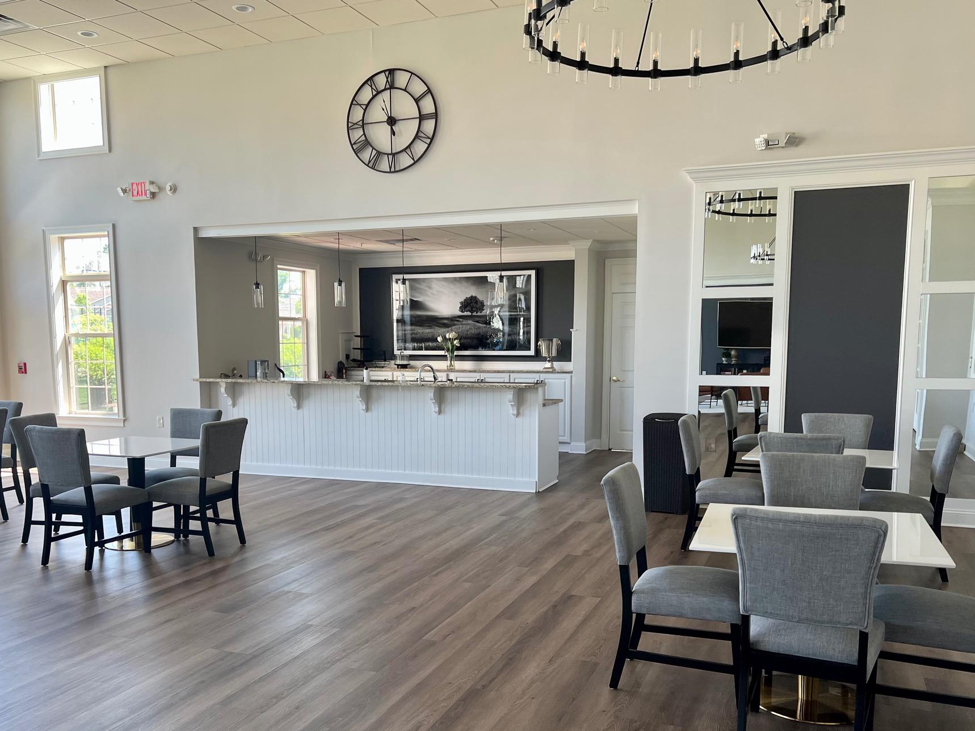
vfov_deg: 45.3
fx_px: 873
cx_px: 449
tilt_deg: -7.4
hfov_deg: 58.3
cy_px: 428
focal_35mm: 31
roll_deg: +0.4
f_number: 1.5
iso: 64
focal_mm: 5.7
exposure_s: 1/121
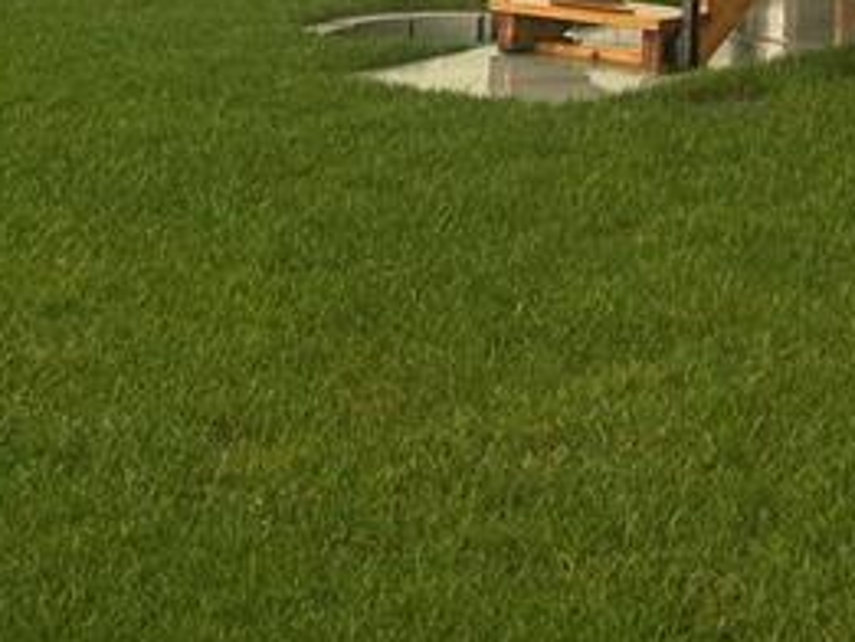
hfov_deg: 17.5
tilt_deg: +2.7
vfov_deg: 13.1
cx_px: 1242
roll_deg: -1.2
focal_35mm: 102
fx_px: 2521
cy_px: -527
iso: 50
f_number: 1.5
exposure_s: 1/433
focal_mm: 5.7
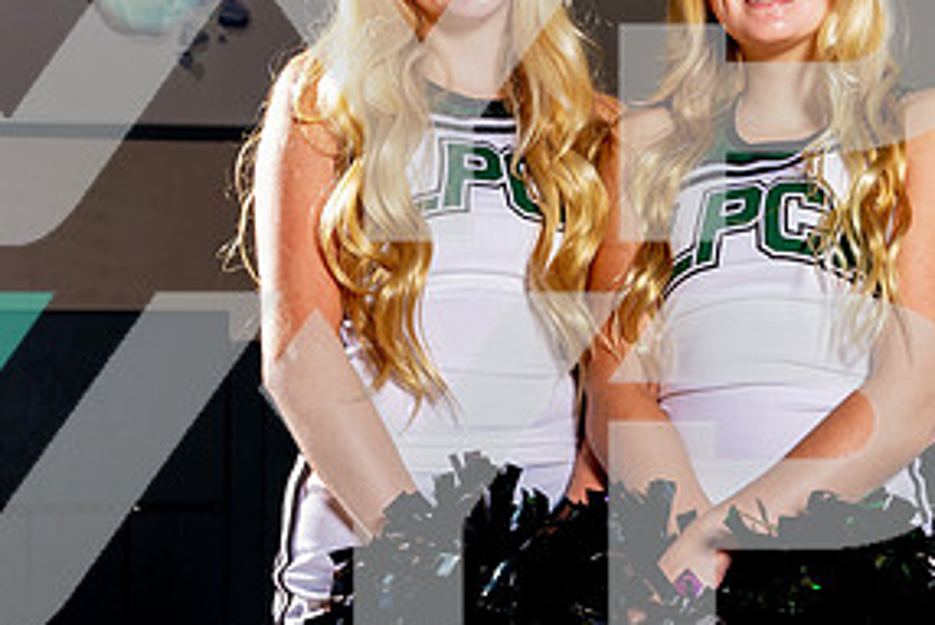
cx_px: 576
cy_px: 68
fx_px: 2287
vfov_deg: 15.4
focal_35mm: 88
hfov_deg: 23.1
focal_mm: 38
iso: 200
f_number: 9
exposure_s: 1/250
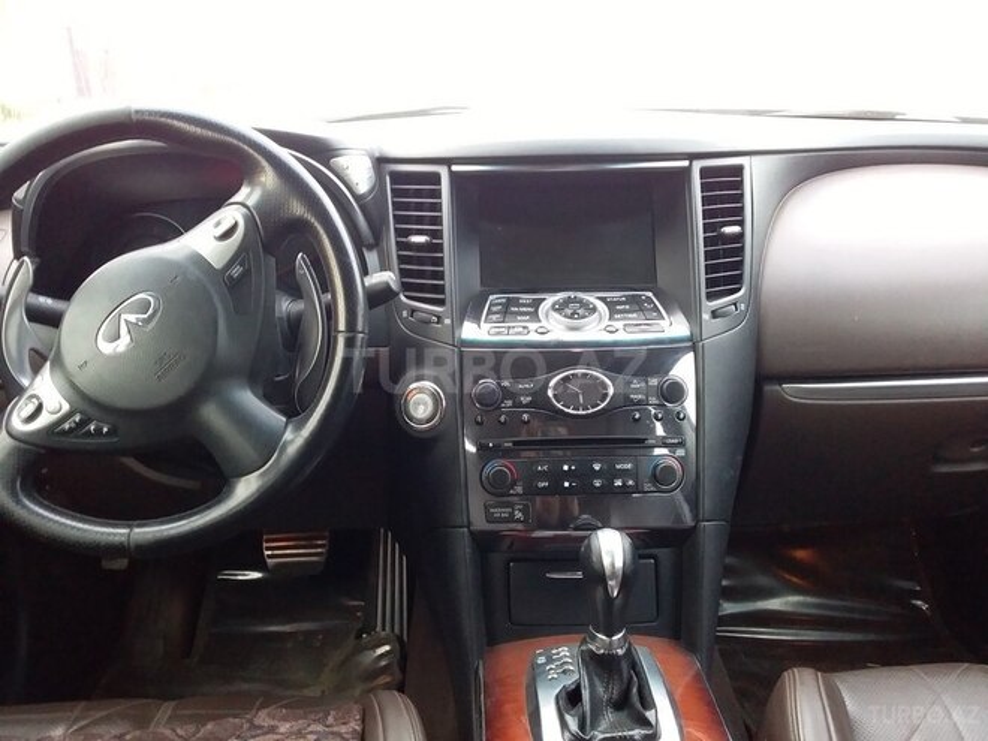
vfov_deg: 45.4
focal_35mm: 31
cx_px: 494
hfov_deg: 58.4
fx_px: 885
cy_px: 370
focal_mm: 3.3
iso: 125
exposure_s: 1/30
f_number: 2.2
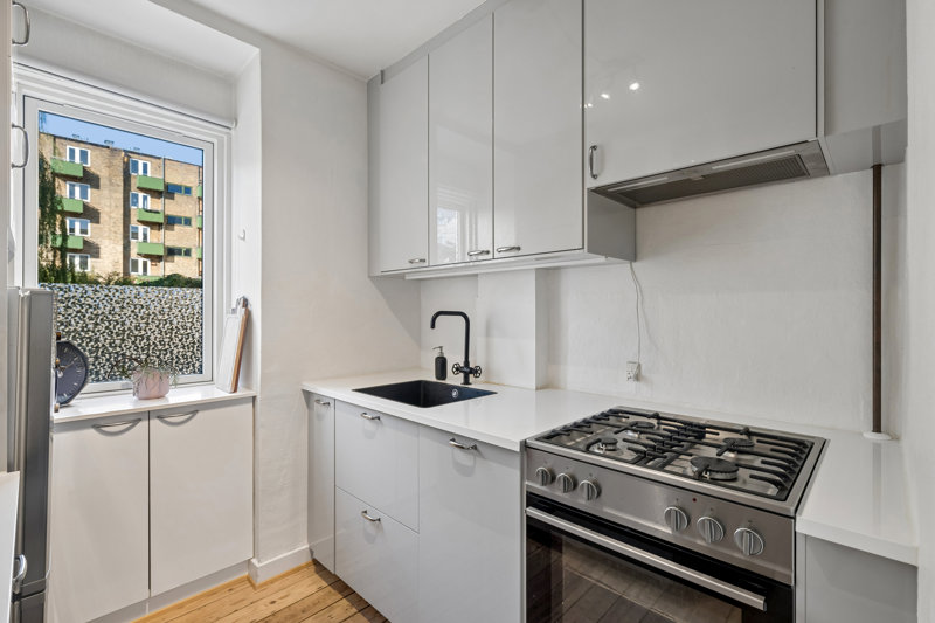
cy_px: 312
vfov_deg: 73.7
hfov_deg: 96.7
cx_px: 468
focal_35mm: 16
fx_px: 415
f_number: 9
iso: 160
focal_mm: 16
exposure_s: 1/13
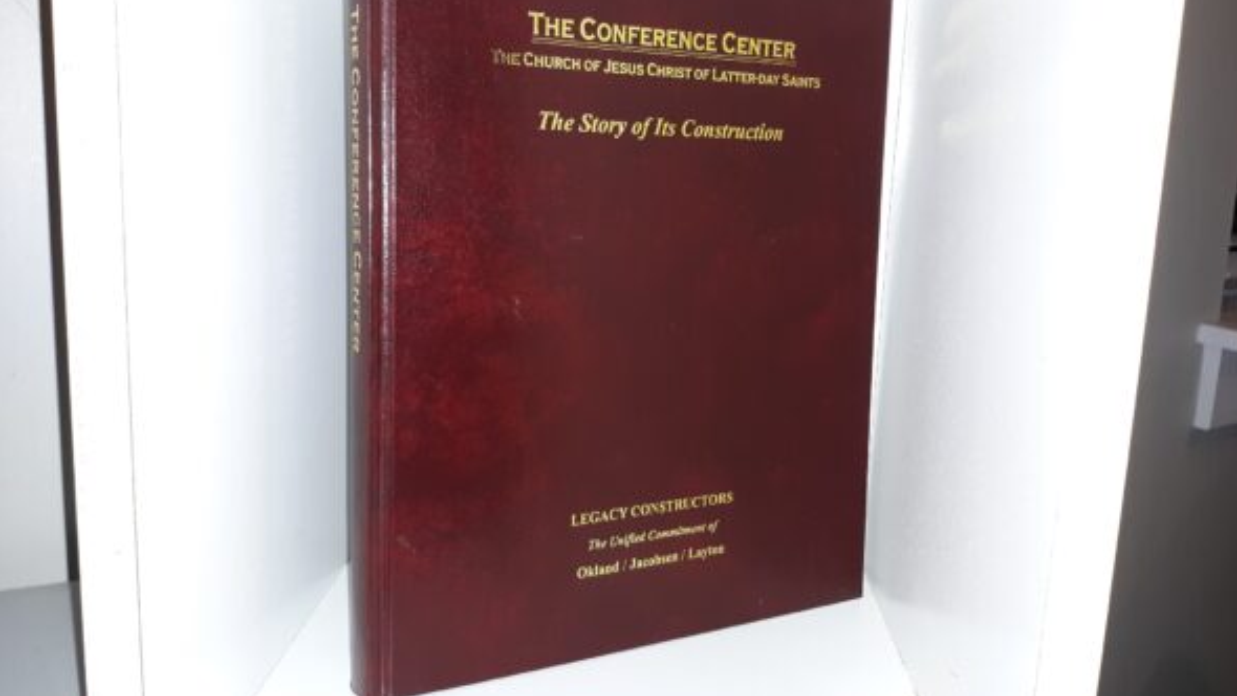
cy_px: 291
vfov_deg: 37.7
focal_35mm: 31
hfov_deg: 62.6
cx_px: 625
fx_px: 1017
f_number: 1.7
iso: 64
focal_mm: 3.7
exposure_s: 1/40
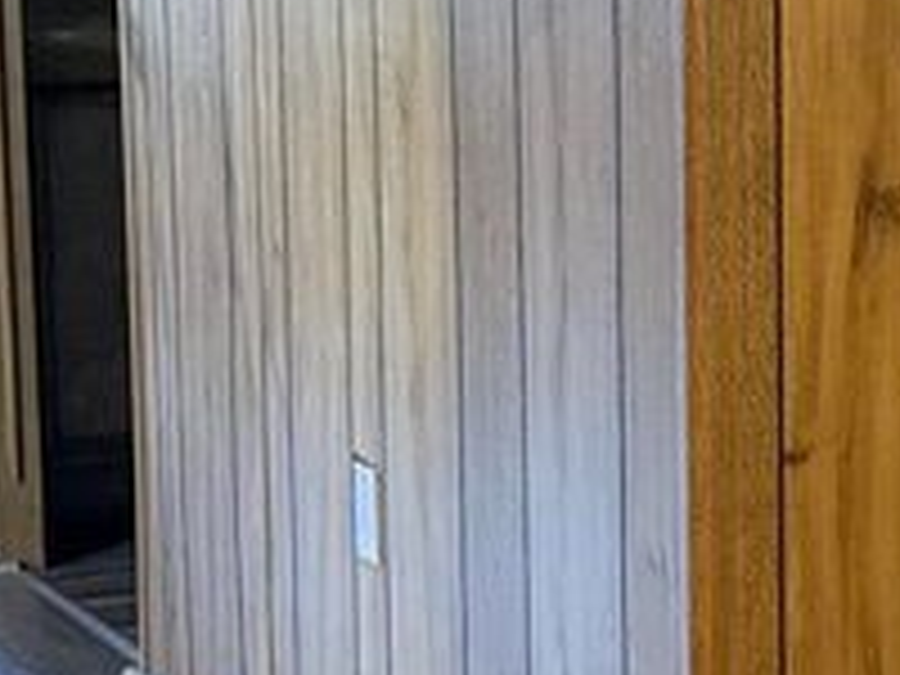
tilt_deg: -9.8
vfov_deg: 10.3
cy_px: 297
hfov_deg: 13.4
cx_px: 999
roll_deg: -0.1
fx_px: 3744
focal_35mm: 144
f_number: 1.78
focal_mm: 6.76
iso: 800
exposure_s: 1/60
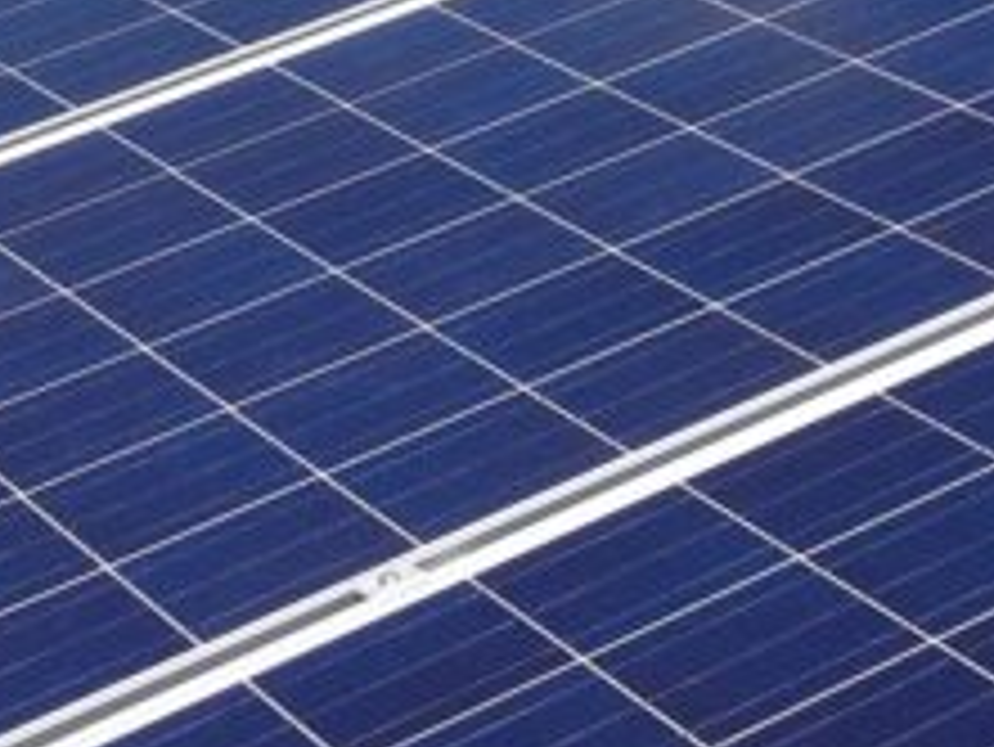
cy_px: -104
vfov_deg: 9.1
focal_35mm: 162
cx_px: 945
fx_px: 4654
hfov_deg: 12.1
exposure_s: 1/2045
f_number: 2.4
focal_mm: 4.28
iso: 50
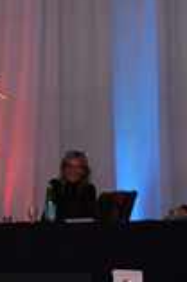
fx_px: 3529
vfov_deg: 4.6
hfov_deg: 3.0
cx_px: -156
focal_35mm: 451
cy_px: 334
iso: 2000
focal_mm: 122
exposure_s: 1/250
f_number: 5.6
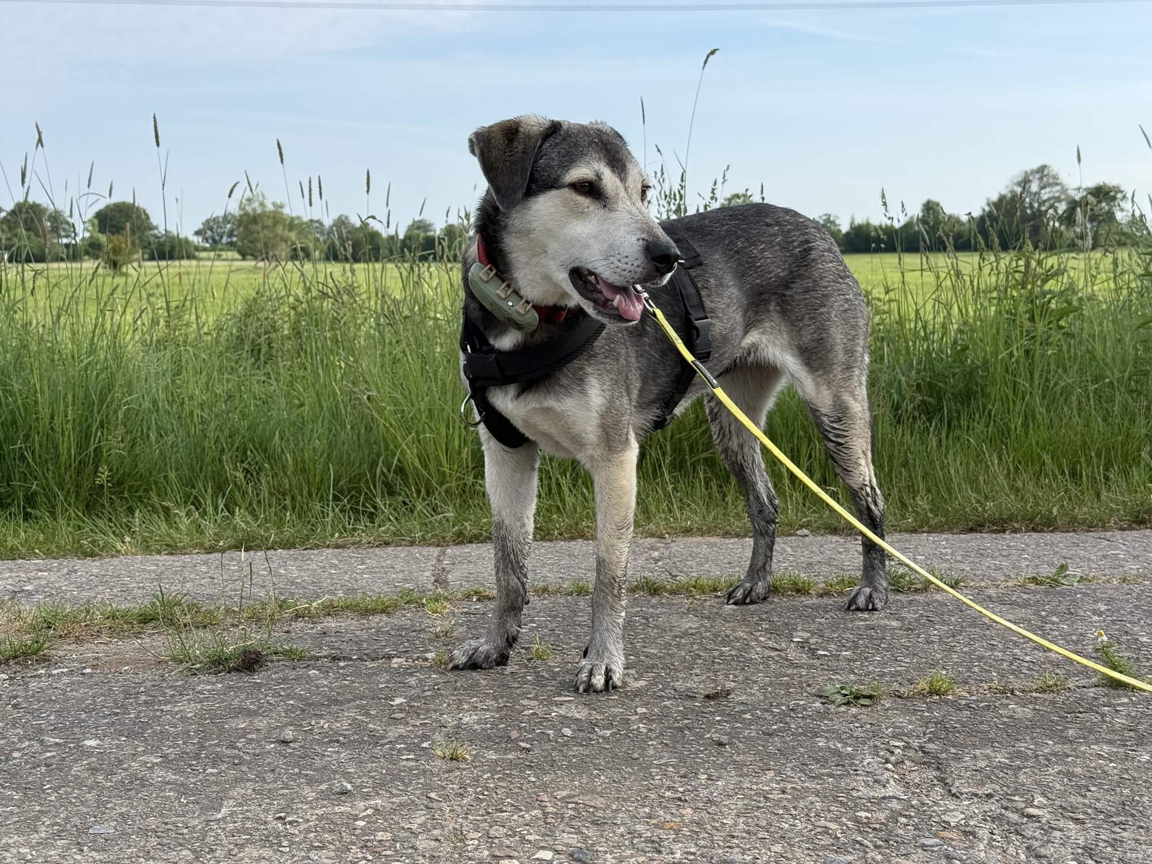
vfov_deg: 30.3
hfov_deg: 39.7
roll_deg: -0.1
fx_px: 1597
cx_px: 576
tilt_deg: -5.7
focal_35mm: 48
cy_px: 432
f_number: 1.78
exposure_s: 1/3096
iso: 80
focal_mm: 6.76
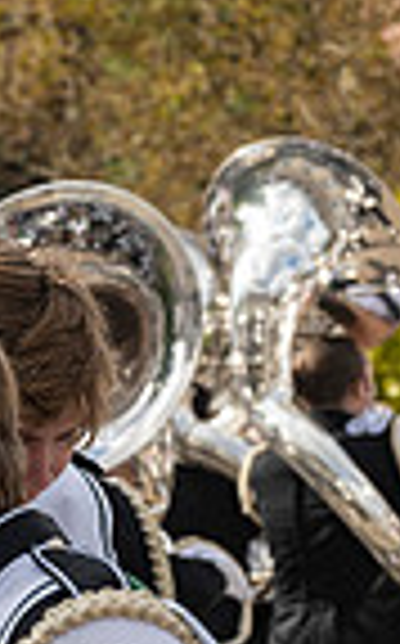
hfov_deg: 5.9
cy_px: 498
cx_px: -364
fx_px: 3831
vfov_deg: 9.6
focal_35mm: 219
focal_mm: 53
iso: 100
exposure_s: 1/1000
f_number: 4
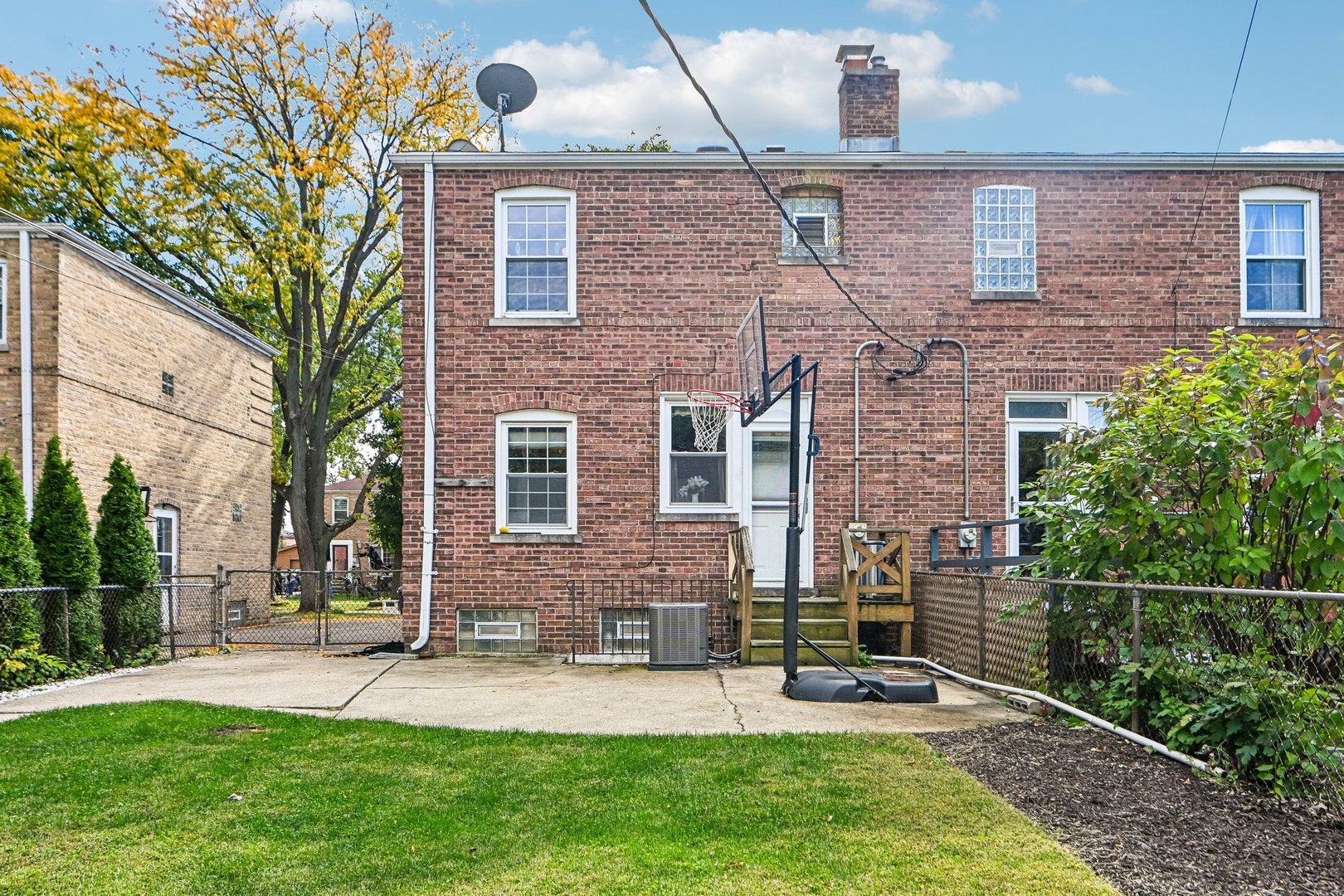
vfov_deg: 53.1
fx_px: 896
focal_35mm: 24
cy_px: 448
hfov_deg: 73.7
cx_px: 672
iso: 400
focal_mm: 24
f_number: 13
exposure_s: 1/250
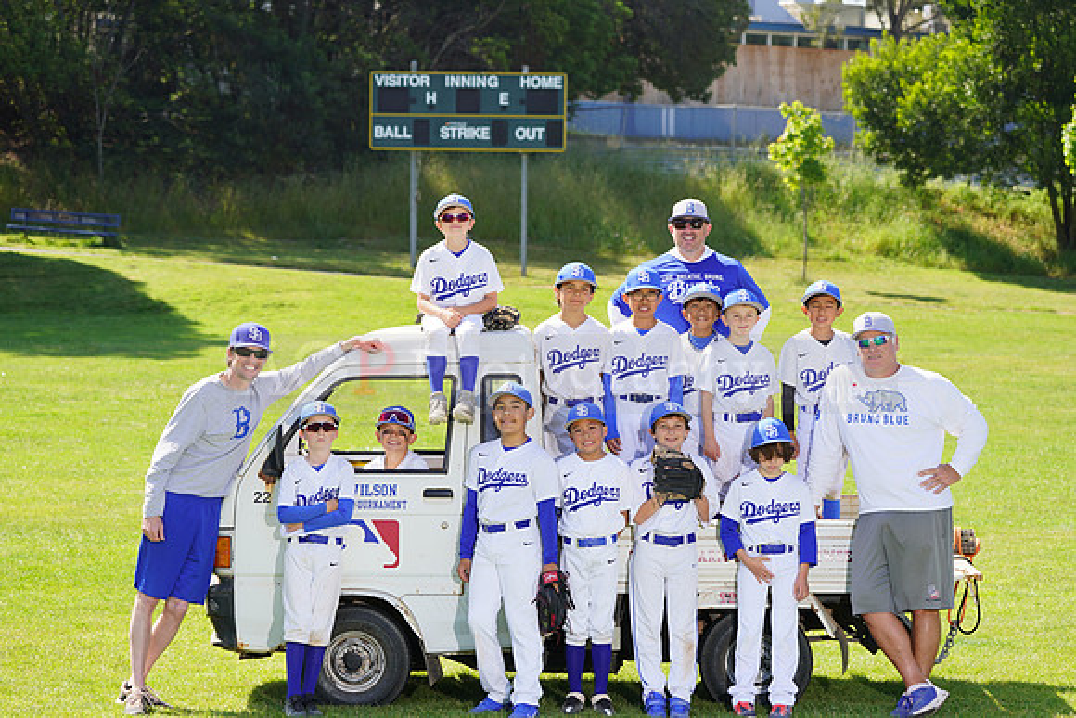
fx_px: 3468
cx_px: 538
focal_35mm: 116
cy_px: 359
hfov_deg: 17.6
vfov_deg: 11.8
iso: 100
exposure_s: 1/250
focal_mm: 116
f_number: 6.3
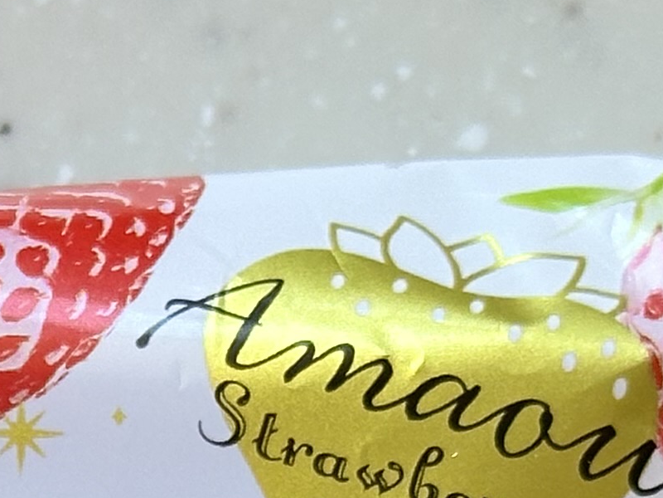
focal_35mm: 242
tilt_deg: -81.4
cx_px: -76
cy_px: 1163
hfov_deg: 8.1
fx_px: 4635
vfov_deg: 5.9
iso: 80
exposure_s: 1/116
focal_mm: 6.86
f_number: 1.78
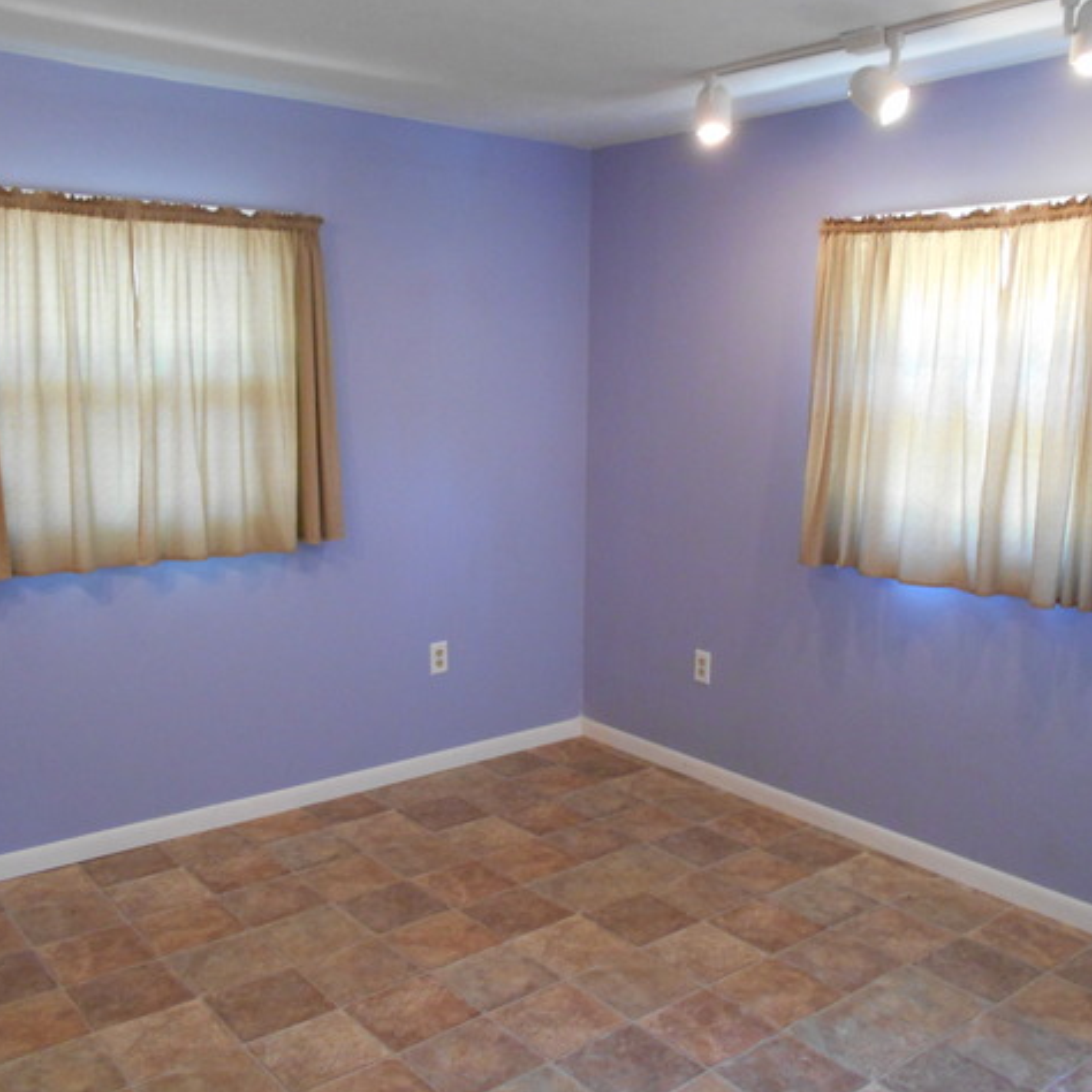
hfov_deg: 52.5
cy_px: 541
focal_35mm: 31
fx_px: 1106
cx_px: 576
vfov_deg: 52.5
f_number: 3.2
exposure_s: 1/30
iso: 400
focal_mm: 4.6
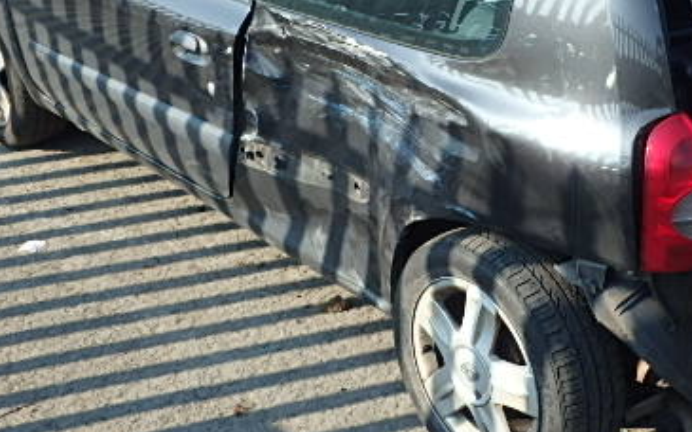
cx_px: 506
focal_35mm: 67
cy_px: 165
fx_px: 1263
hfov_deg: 30.2
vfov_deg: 19.4
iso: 125
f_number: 5
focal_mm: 6.4
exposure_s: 1/200
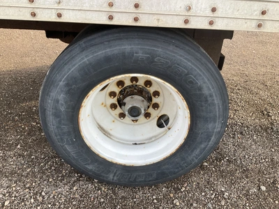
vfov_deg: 48.2
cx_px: 140
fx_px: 234
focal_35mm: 29
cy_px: 104
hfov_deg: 61.7
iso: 16
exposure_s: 1/127
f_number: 1.8
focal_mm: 3
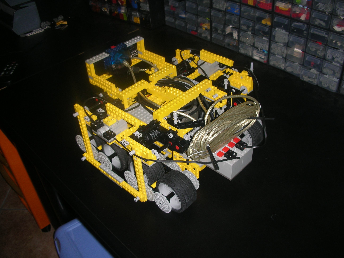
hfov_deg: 52.6
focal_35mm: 35
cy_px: 129
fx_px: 348
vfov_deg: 40.7
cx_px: 172
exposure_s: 1/60.1
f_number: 3
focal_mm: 5.8
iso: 50
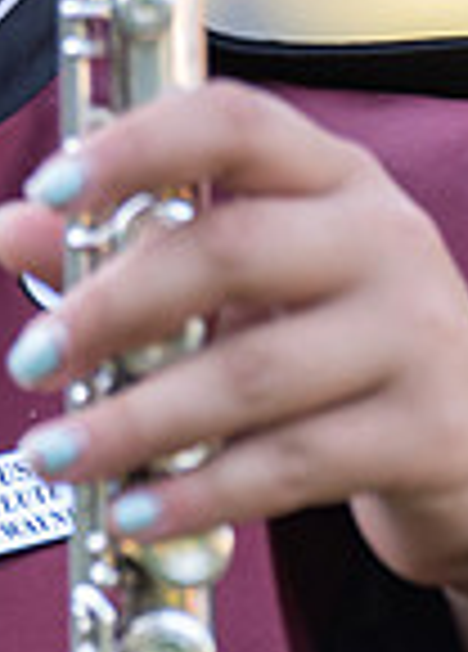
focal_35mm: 1588
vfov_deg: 1.3
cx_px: -397
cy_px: -315
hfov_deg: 0.9
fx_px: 29469
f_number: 5.6
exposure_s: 1/250
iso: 800
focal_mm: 350
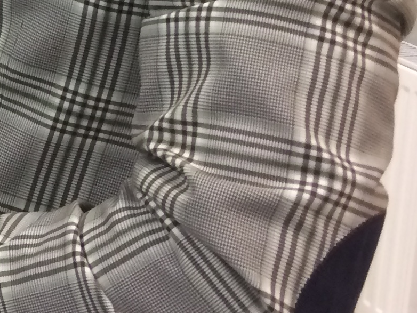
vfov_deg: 11.3
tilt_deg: -8.3
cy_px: -269
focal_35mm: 121
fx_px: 1458
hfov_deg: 14.7
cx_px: -285
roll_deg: -5.0
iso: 100
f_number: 2.2
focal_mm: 4.15
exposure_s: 1/33
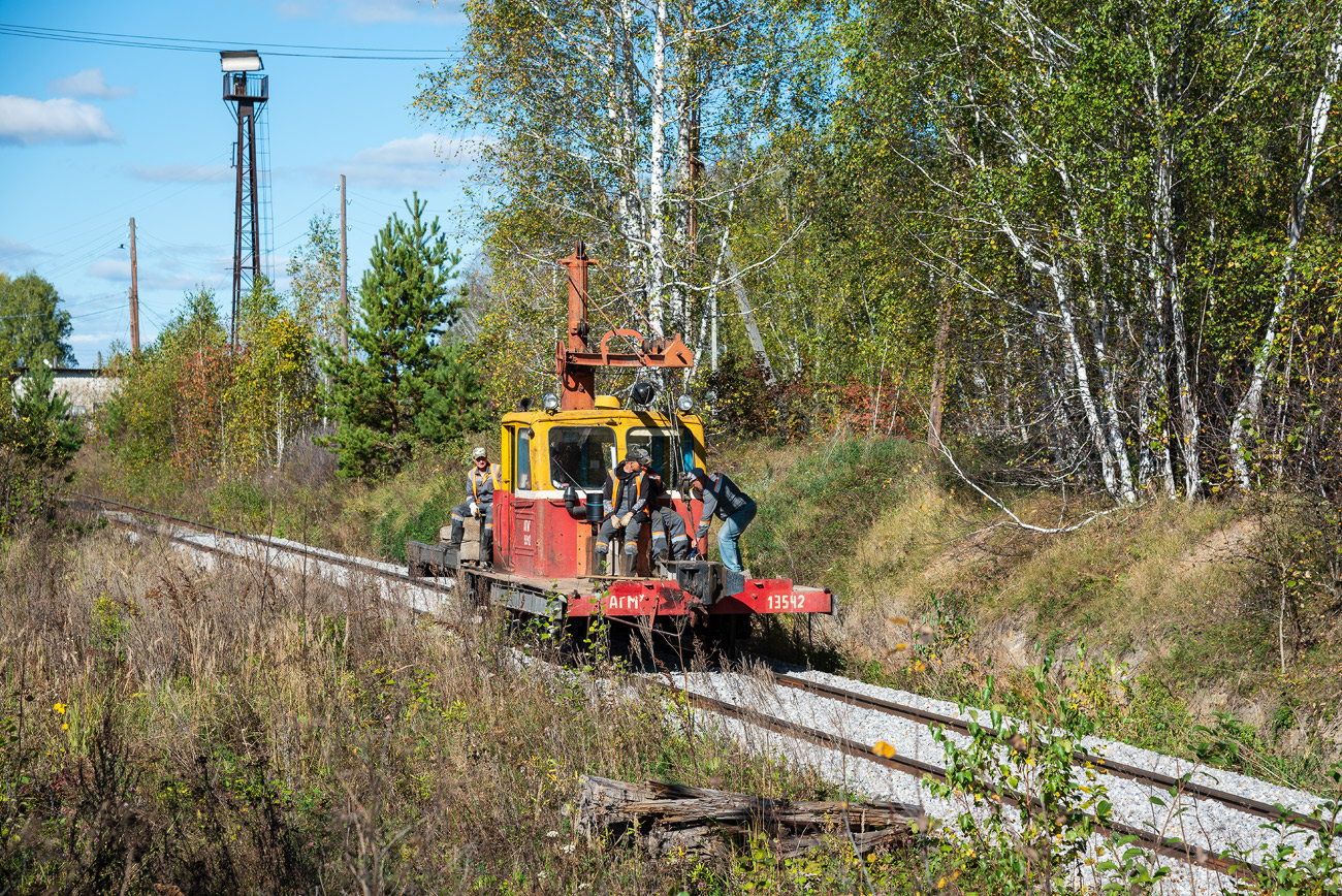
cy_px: 448
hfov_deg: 23.6
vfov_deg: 15.9
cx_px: 671
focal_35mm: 86
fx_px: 3207
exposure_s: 1/500
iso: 200
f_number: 8
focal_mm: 86
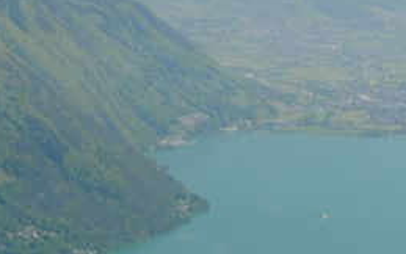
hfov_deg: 7.5
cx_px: 326
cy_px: -151
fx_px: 3110
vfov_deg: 4.6
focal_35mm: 281
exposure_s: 1/80
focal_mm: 34
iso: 100
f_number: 9
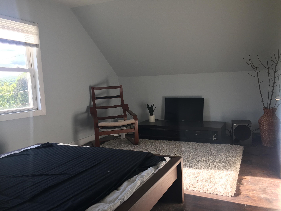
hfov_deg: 61.7
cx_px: 140
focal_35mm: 29
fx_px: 235
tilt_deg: -5.5
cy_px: 106
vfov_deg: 48.2
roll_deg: -0.1
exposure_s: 1/120
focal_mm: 4.15
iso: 40
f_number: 2.2
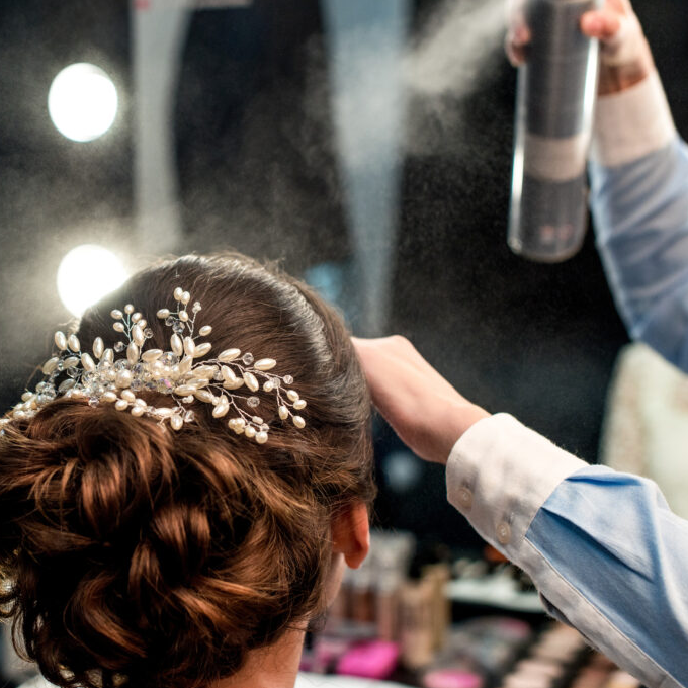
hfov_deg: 26.7
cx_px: 212
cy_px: 345
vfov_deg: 26.9
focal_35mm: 64
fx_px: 1439
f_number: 4
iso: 640
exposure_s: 1/160
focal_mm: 50
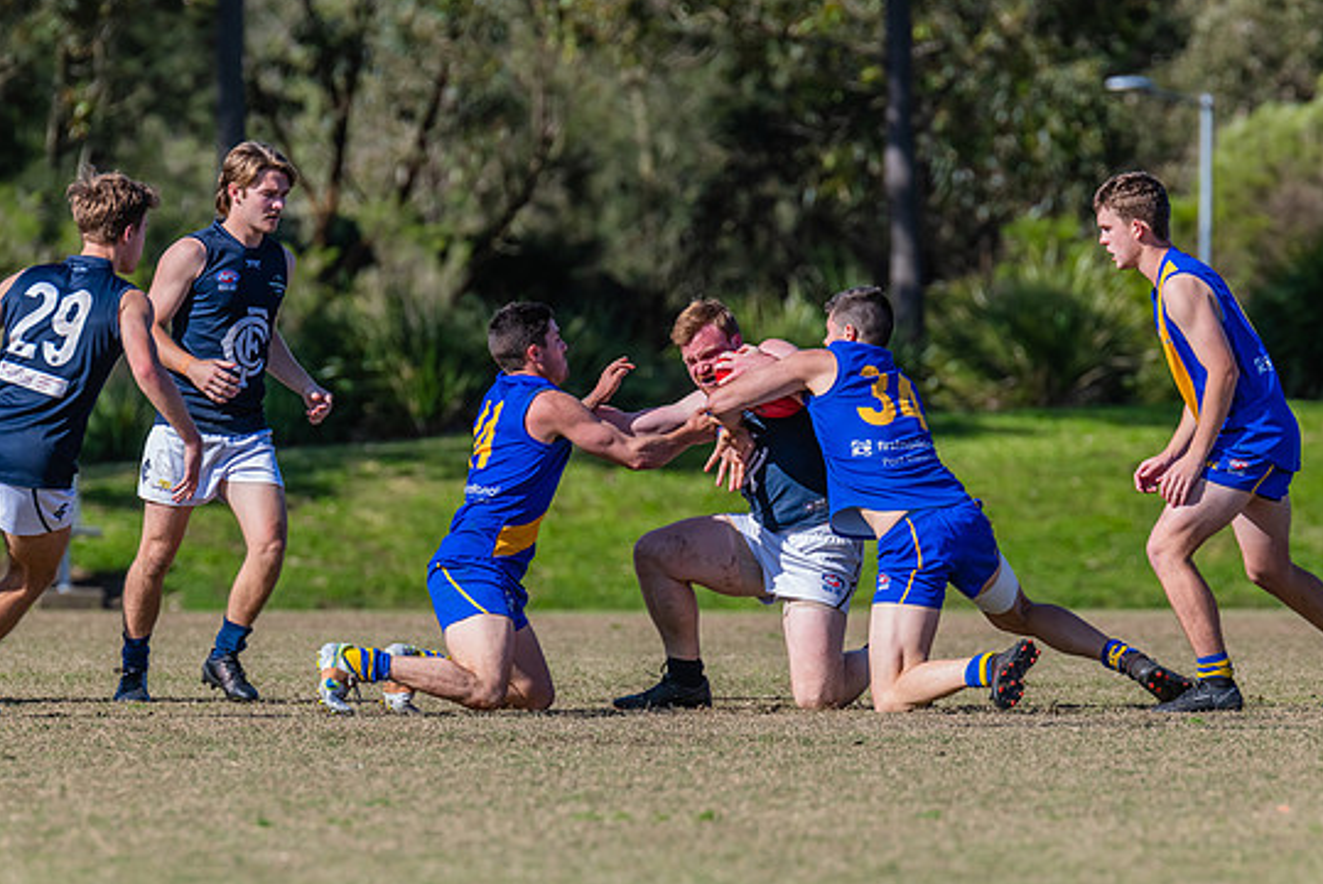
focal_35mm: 465
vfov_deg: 3.0
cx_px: 665
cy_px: 421
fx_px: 17097
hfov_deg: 4.4
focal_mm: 420
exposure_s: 1/2000
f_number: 7.1
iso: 800
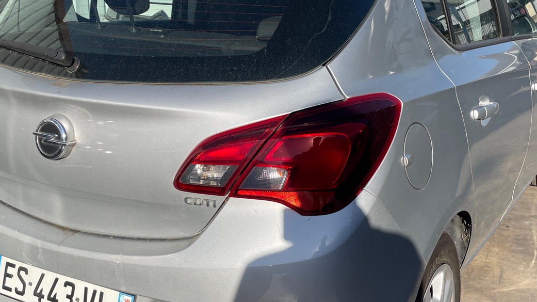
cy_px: 152
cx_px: 251
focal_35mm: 49
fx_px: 698
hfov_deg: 42.1
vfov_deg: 24.4
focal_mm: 4.2
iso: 32
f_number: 1.6
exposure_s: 1/3509
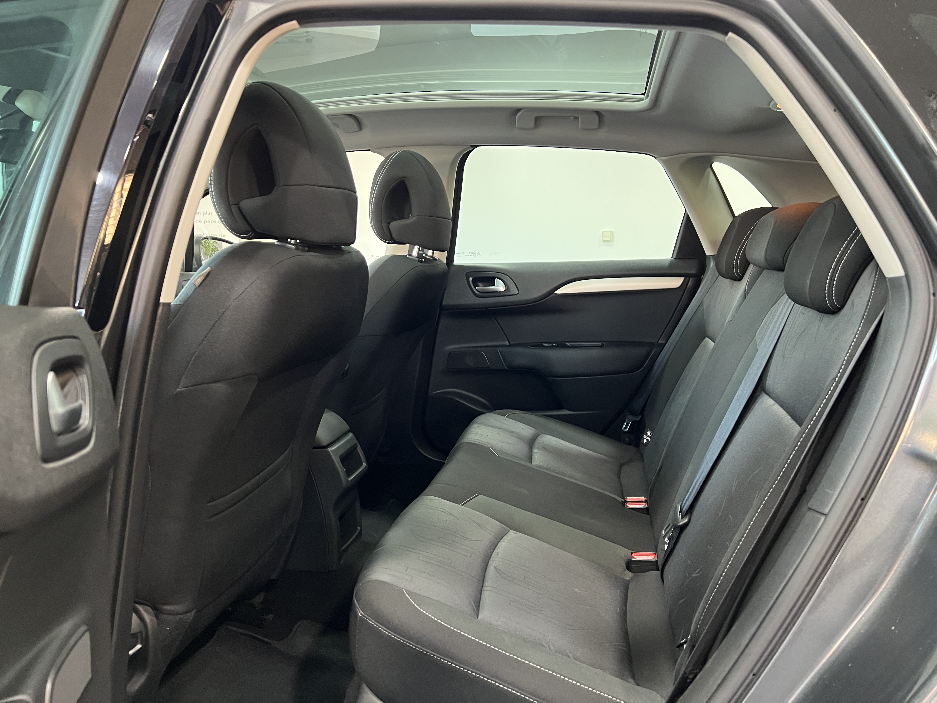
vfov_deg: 53.1
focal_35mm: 26
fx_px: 704
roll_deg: -1.1
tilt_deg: -7.7
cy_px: 352
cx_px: 468
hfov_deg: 67.3
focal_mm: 5.7
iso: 400
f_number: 1.5
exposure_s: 1/50
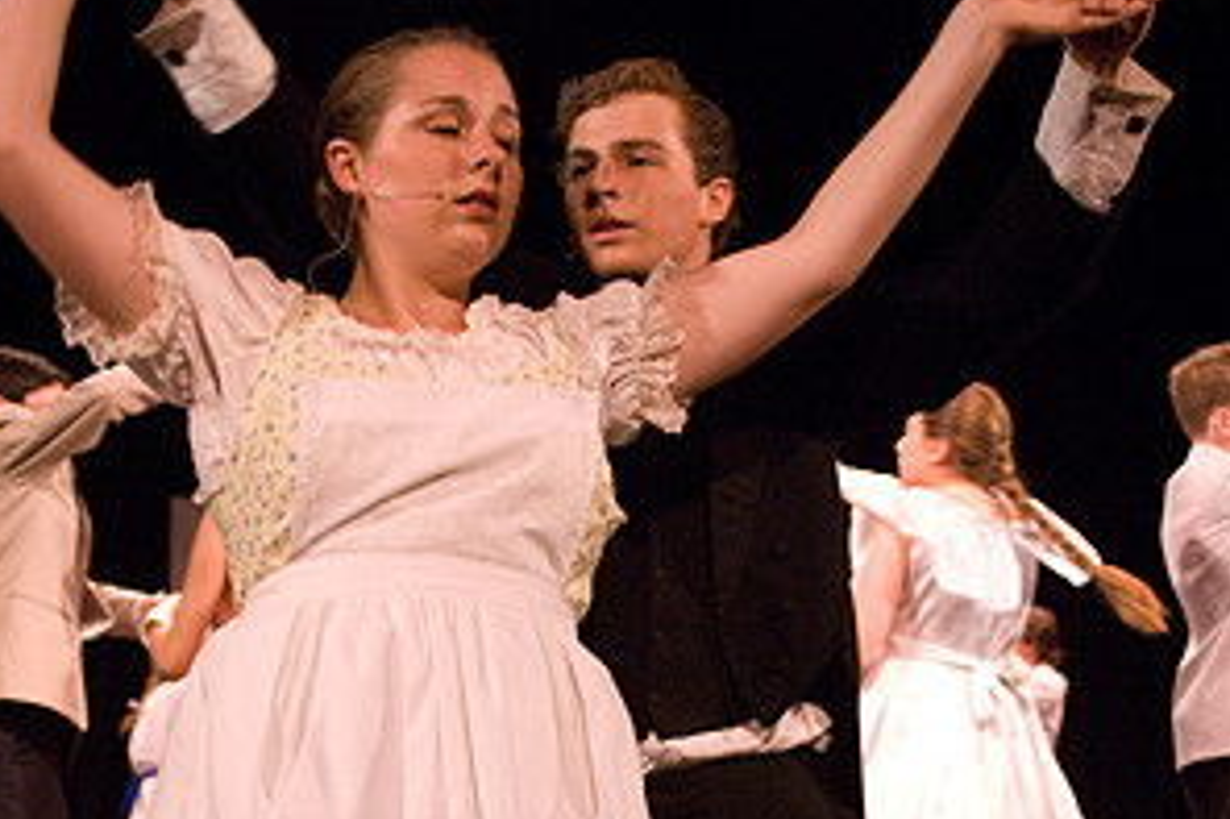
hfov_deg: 28.6
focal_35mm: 71
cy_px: 736
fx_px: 2416
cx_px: 617
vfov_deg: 18.9
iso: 1600
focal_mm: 31
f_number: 2.8
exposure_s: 1/160
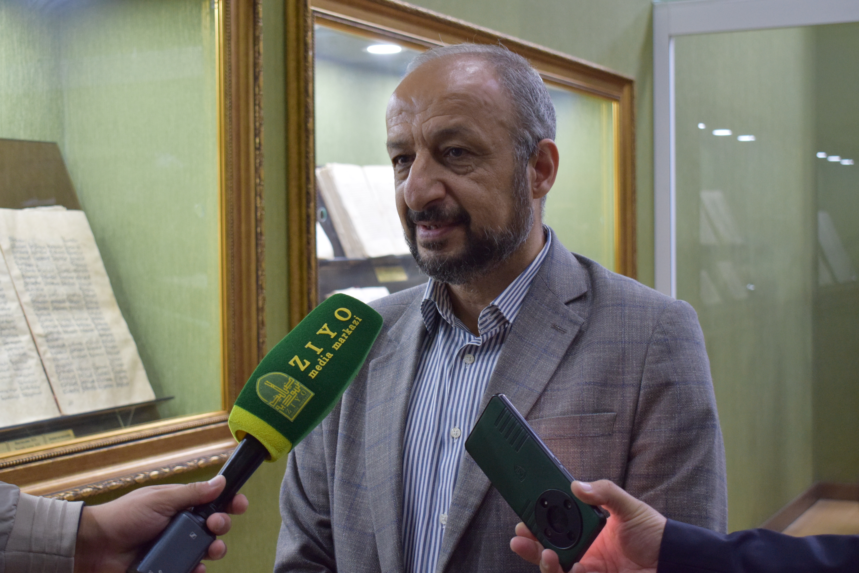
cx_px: 430
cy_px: 286
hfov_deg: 35.1
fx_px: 1360
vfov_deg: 23.8
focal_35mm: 57
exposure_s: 1/60
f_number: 4.8
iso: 1600
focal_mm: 38
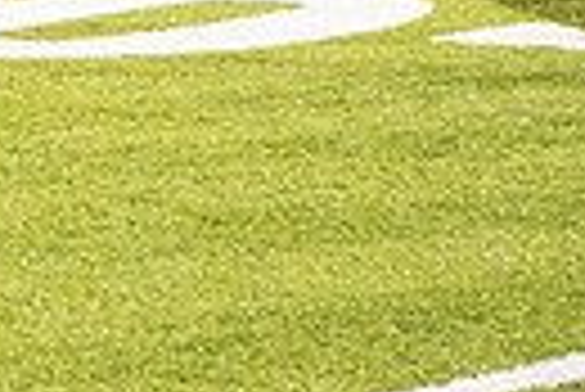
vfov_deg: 4.3
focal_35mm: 312
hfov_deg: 6.4
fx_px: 5076
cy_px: -466
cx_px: -562
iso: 5000
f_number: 5.6
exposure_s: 1/125
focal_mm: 70
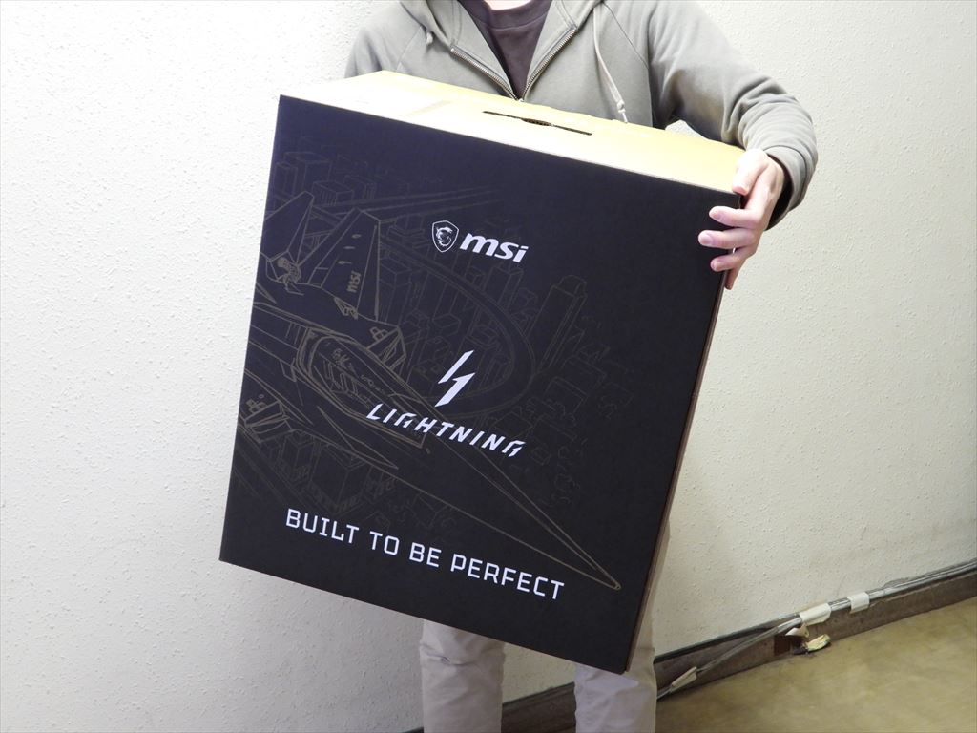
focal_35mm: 44
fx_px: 1242
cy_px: 366
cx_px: 488
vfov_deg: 32.9
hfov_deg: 42.9
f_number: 3.2
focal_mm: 7.9
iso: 400
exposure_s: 1/15
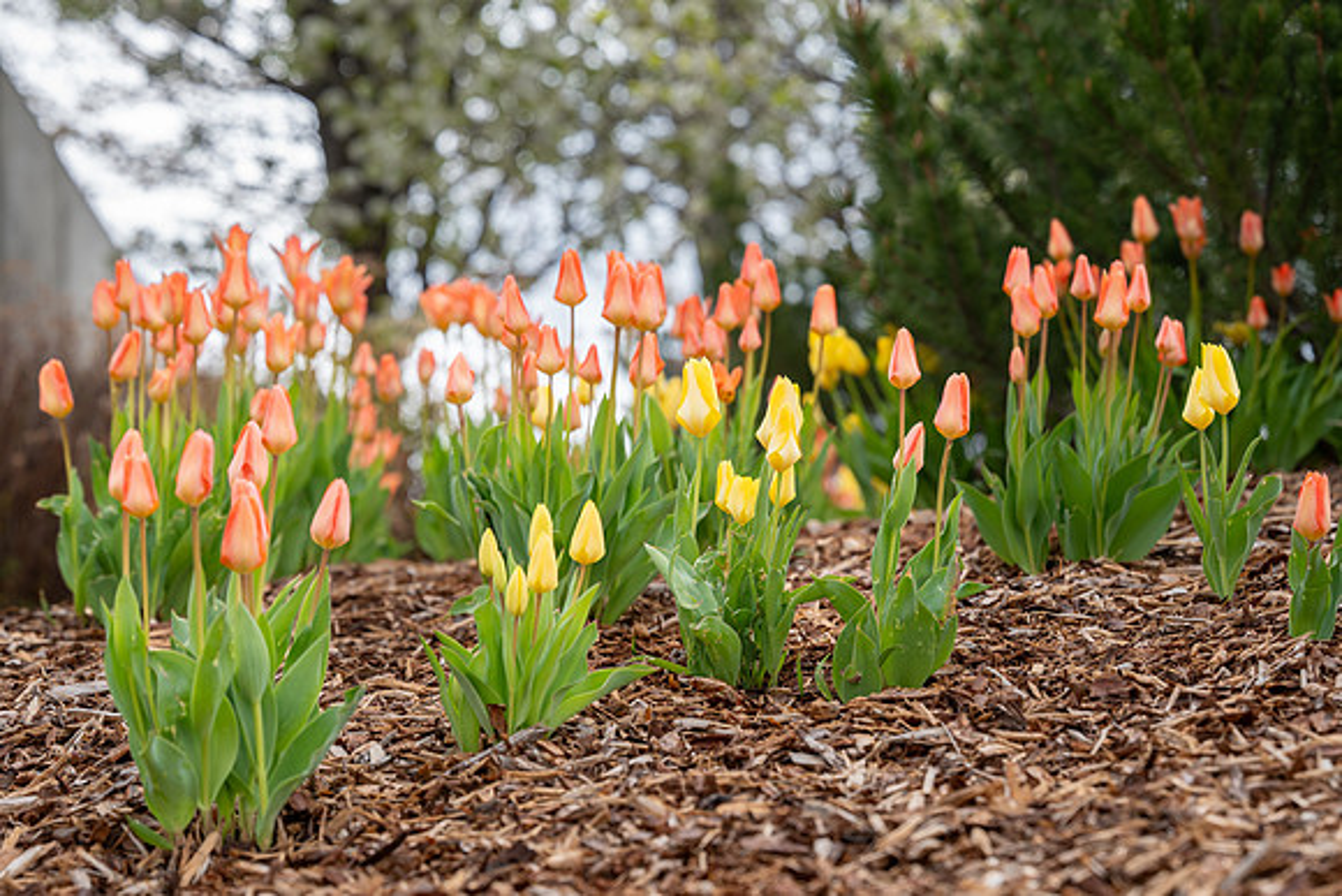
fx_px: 3549
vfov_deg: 14.4
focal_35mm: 95
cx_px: 659
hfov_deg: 21.4
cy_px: 474
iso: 100
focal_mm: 90
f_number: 4.5
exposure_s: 1/400
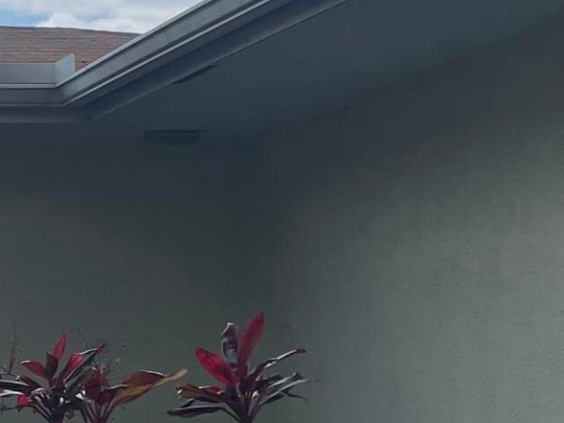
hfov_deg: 14.4
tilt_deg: +6.9
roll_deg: -0.8
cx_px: -398
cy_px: 218
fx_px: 2004
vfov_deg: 12.1
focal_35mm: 123
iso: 32
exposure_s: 1/6135
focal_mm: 4.2
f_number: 1.6
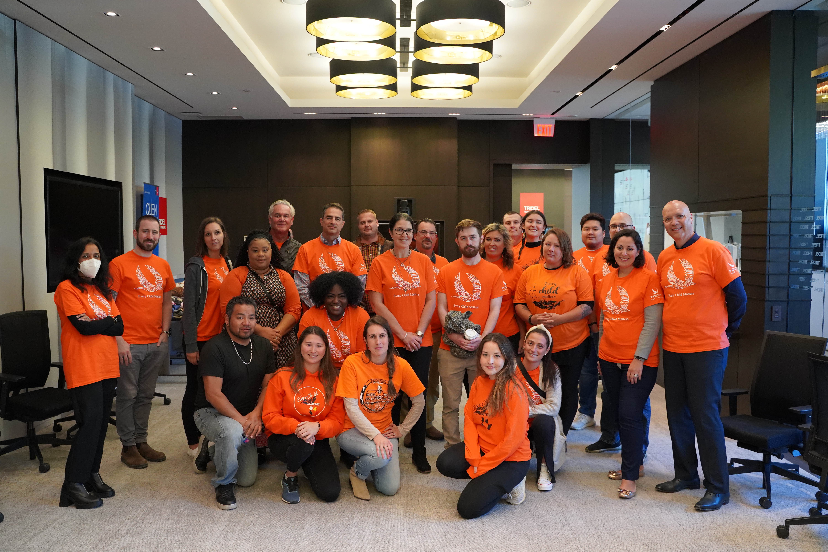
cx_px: 414
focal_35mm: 31
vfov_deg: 42.3
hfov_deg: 60.3
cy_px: 276
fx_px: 713
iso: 5000
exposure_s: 1/160
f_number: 4
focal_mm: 31
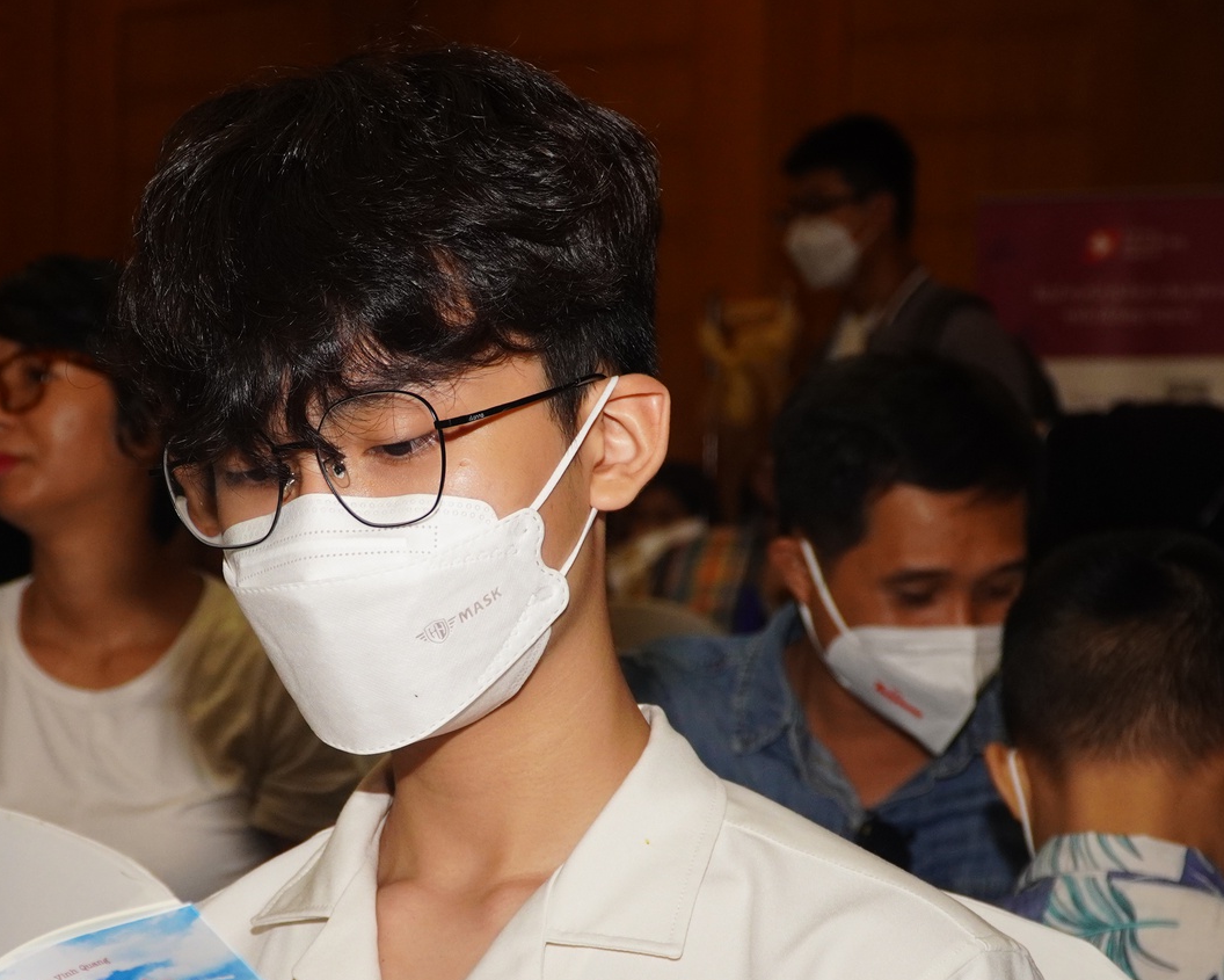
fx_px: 2898
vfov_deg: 19.1
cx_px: 382
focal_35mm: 80
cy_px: 713
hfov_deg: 23.7
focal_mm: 30
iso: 800
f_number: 4
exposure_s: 1/125
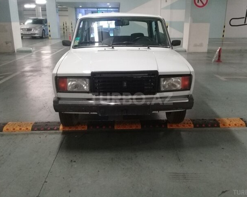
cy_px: 99
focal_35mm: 33
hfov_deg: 54.2
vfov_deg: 44.5
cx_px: 131
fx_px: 241
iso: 200
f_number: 2.2
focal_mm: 3.3
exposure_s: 1/20
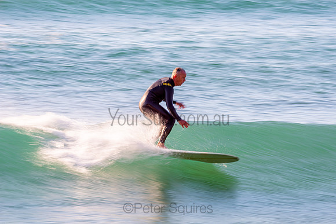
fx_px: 2894
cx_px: 168
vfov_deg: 4.4
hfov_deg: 6.6
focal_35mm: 310
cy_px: 112
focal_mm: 310
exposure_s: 1/25
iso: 64
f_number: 25
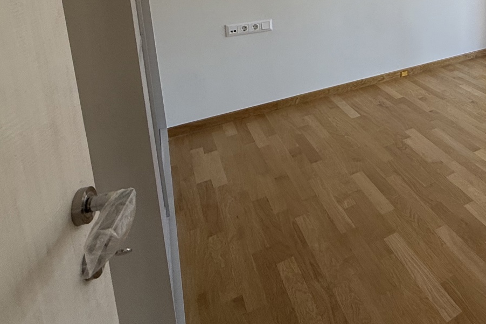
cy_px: -7
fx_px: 418
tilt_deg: -9.6
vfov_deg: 37.4
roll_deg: +0.1
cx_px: 467
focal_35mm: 31
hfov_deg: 50.8
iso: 64
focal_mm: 2.22
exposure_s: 1/151
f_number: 2.2
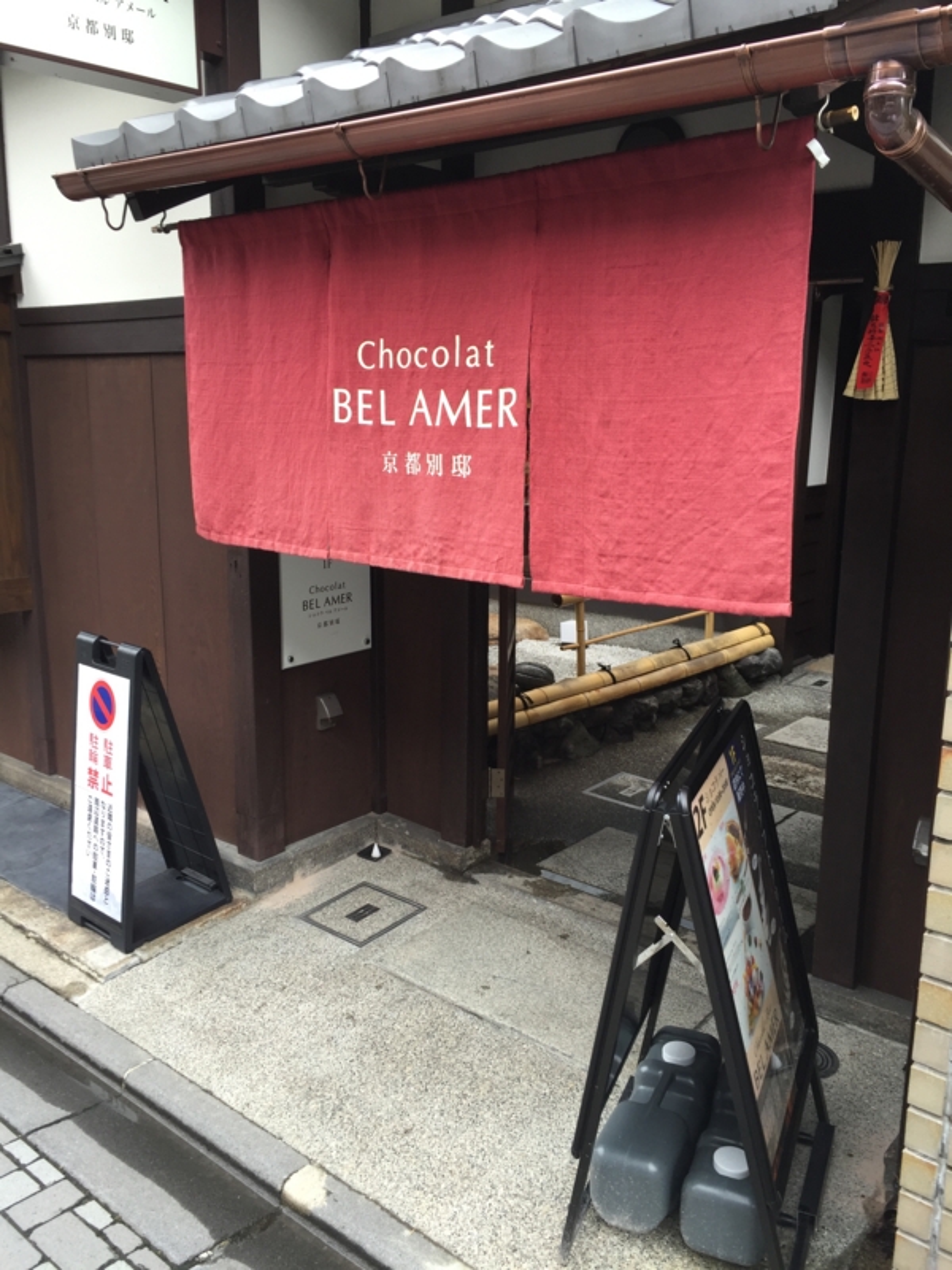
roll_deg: +0.0
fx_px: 1063
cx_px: 476
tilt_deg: -10.6
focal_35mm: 29
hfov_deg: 48.2
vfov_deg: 61.7
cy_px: 635
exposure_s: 1/60
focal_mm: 4.15
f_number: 2.2
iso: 32
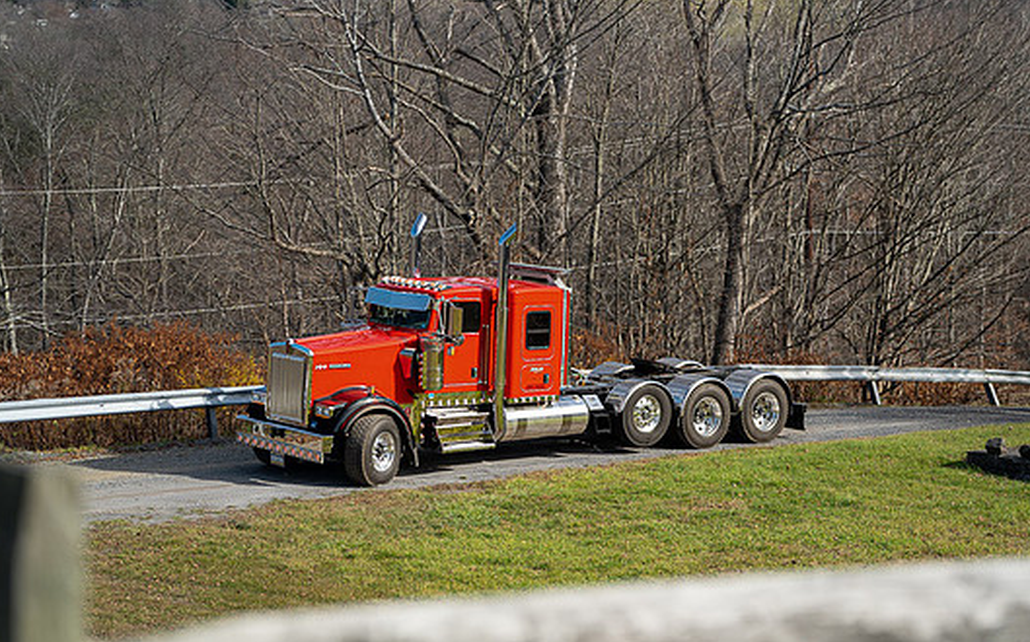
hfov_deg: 24.4
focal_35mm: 85
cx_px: 551
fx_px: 2385
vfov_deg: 15.3
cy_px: 343
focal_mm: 76
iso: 100
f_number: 2.5
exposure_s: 1/40
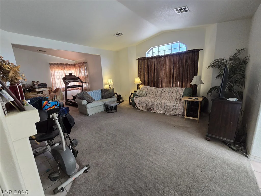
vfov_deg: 89.9
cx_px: 130
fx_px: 98
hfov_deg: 106.2
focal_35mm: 13
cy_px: 98
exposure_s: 1/60
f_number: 2.2
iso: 500
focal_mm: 2.2
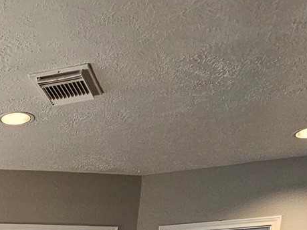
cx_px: -60
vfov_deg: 16.6
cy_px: 497
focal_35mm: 58
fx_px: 514
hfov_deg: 28.9
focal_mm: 2.2
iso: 320
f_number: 2.2
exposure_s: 1/60
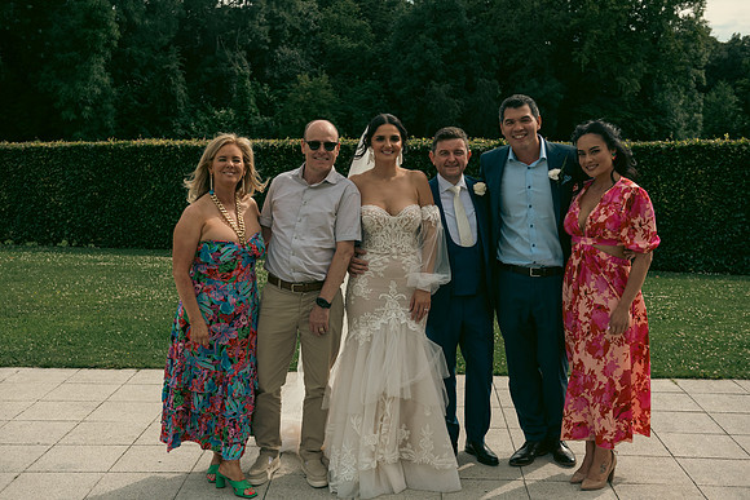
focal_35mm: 48
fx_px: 1000
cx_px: 375
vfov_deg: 28.1
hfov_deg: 41.1
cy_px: 250
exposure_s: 1/1000
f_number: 5.6
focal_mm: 48
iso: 200
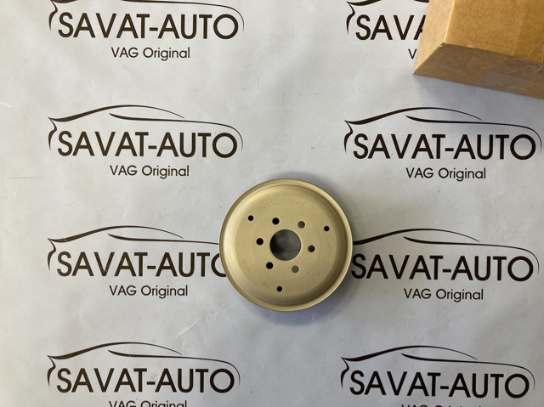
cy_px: 204
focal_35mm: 28
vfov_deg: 49.7
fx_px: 440
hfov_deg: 63.5
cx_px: 272
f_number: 1.8
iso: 80
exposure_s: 1/74
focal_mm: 3.99
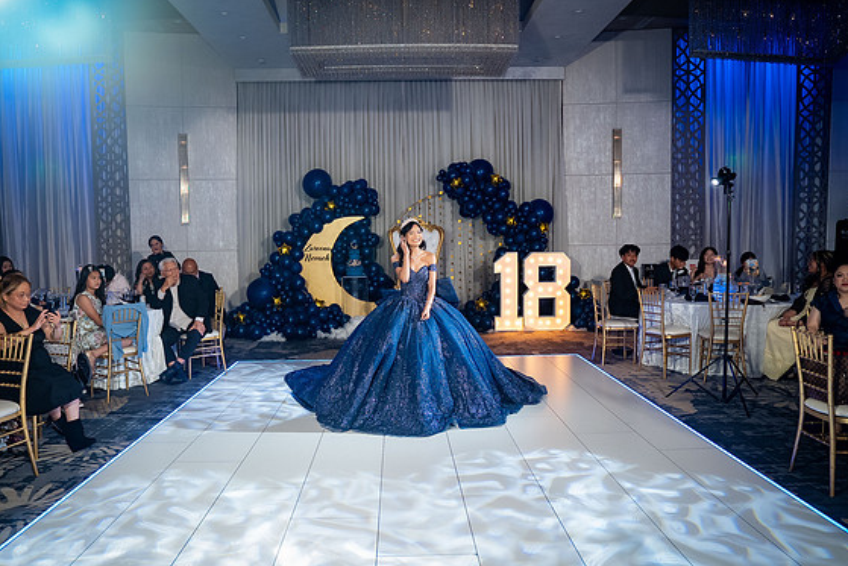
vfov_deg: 48.0
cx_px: 413
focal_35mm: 27
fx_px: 636
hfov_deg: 67.4
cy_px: 289
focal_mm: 26
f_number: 4
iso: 1250
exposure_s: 1/160
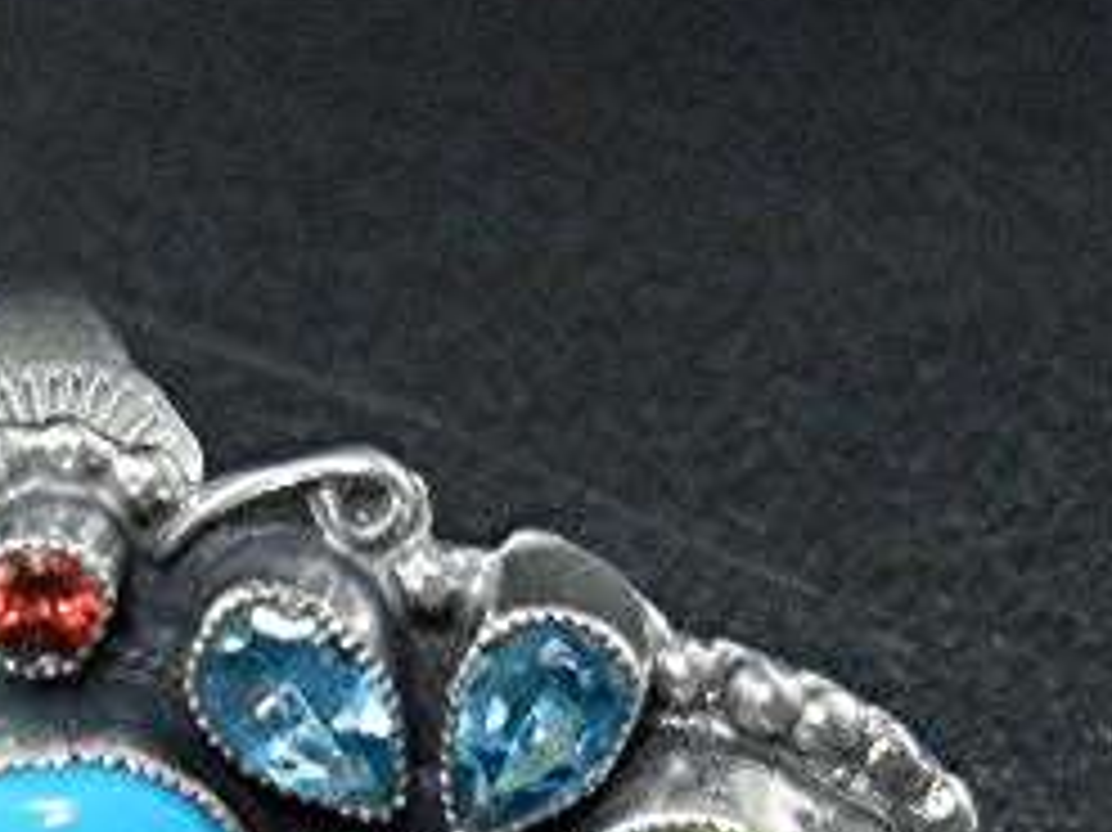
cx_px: 81
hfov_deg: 12.8
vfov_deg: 9.6
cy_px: 863
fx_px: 4913
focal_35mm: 153
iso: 800
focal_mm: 10.6
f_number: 8
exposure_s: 1/30
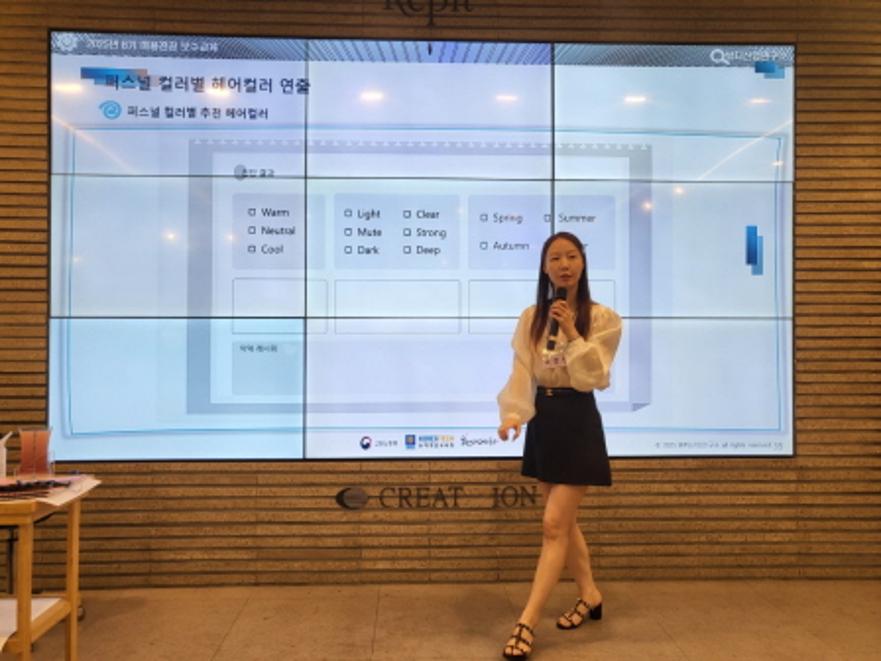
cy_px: 330
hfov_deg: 67.3
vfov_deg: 53.1
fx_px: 662
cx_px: 440
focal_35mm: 26
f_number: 1.8
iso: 50
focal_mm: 4.25
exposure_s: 1/120
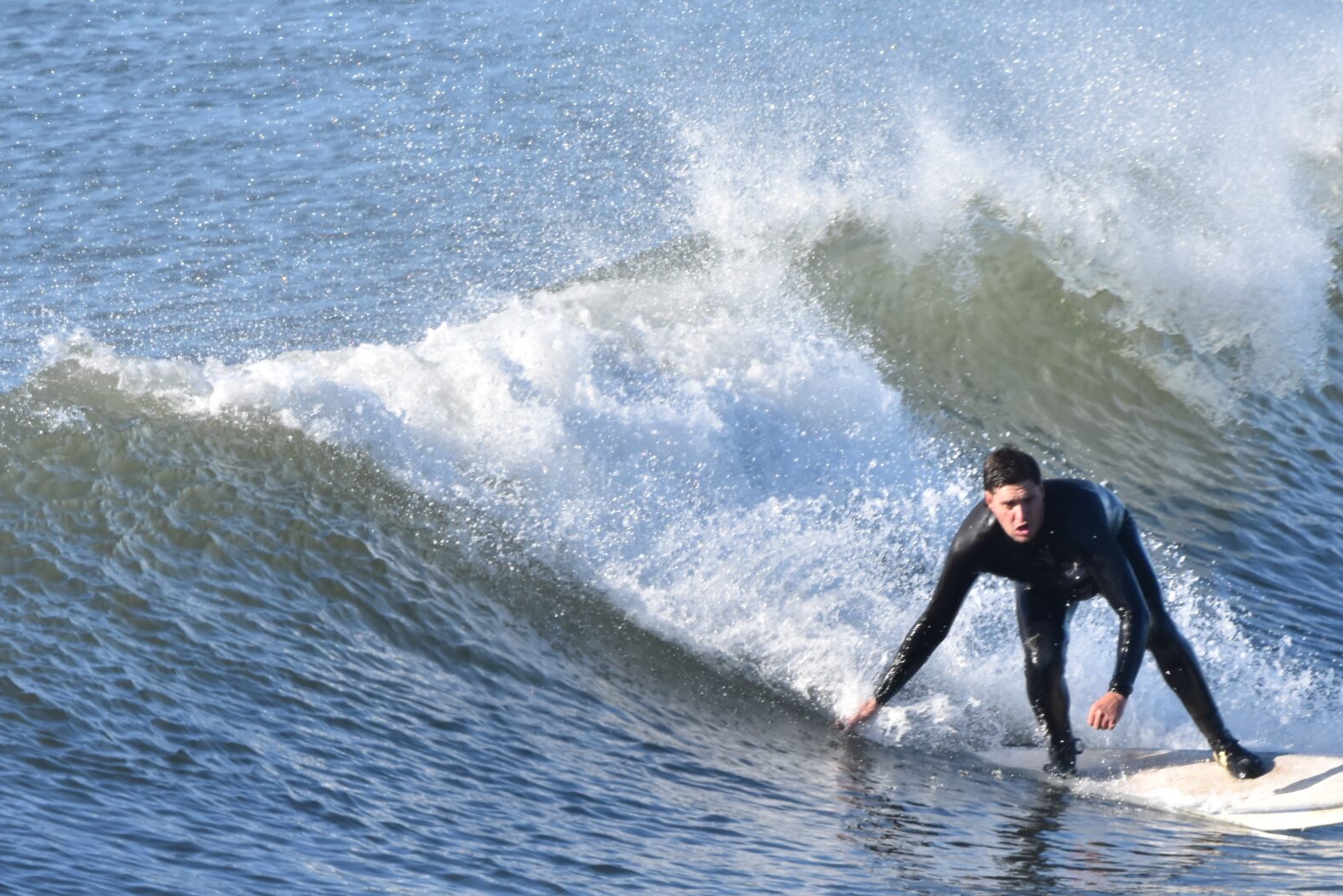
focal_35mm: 1461
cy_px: 654
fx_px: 54510
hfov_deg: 1.4
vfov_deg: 0.9
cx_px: 974
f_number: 9
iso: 500
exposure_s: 1/833
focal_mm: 600
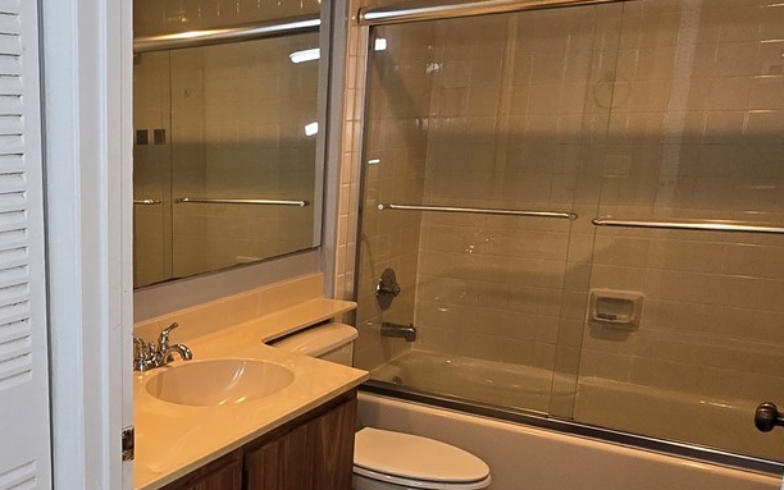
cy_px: 313
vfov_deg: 35.1
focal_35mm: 36
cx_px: 54
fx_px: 769
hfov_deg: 47.5
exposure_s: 1/60
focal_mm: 2.2
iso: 125
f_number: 2.2
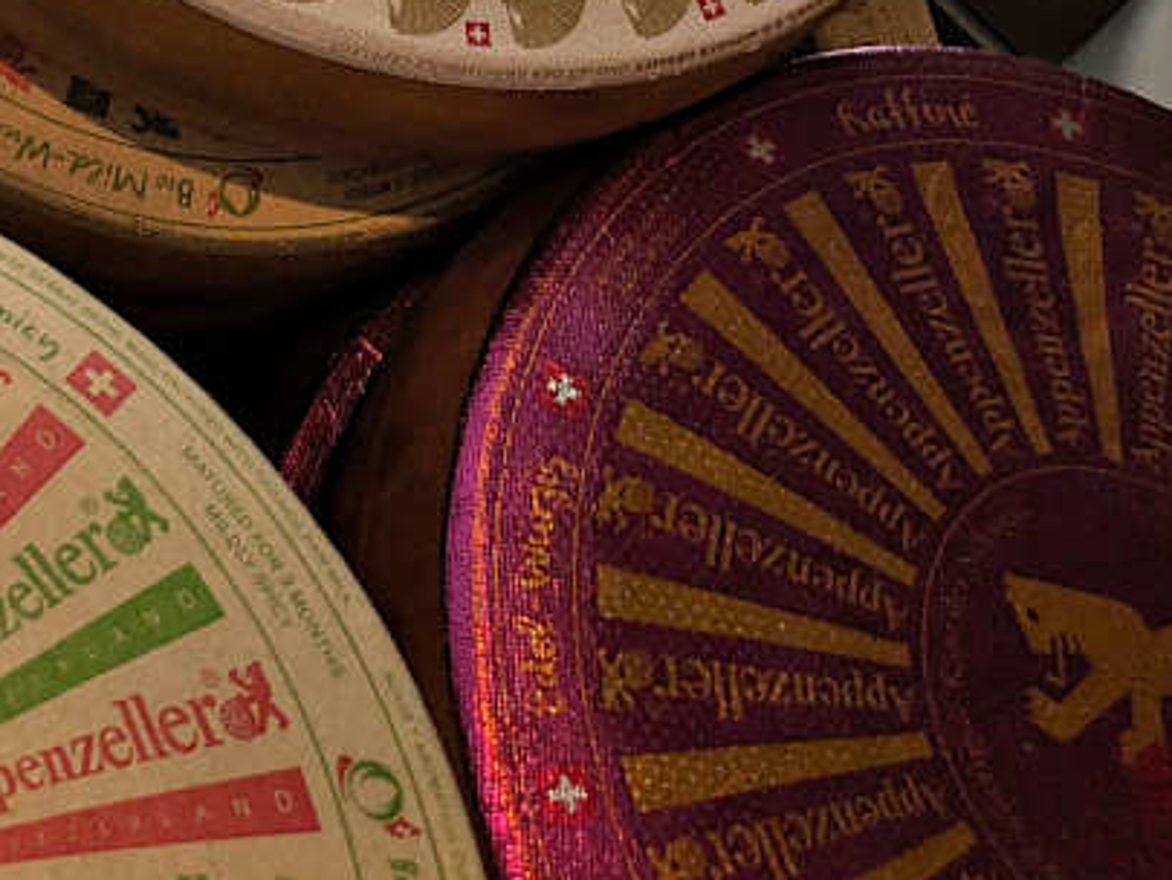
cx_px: -489
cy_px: -502
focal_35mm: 79
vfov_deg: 16.7
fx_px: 2676
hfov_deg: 21.5
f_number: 1.89
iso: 48
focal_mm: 5.43
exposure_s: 1/322
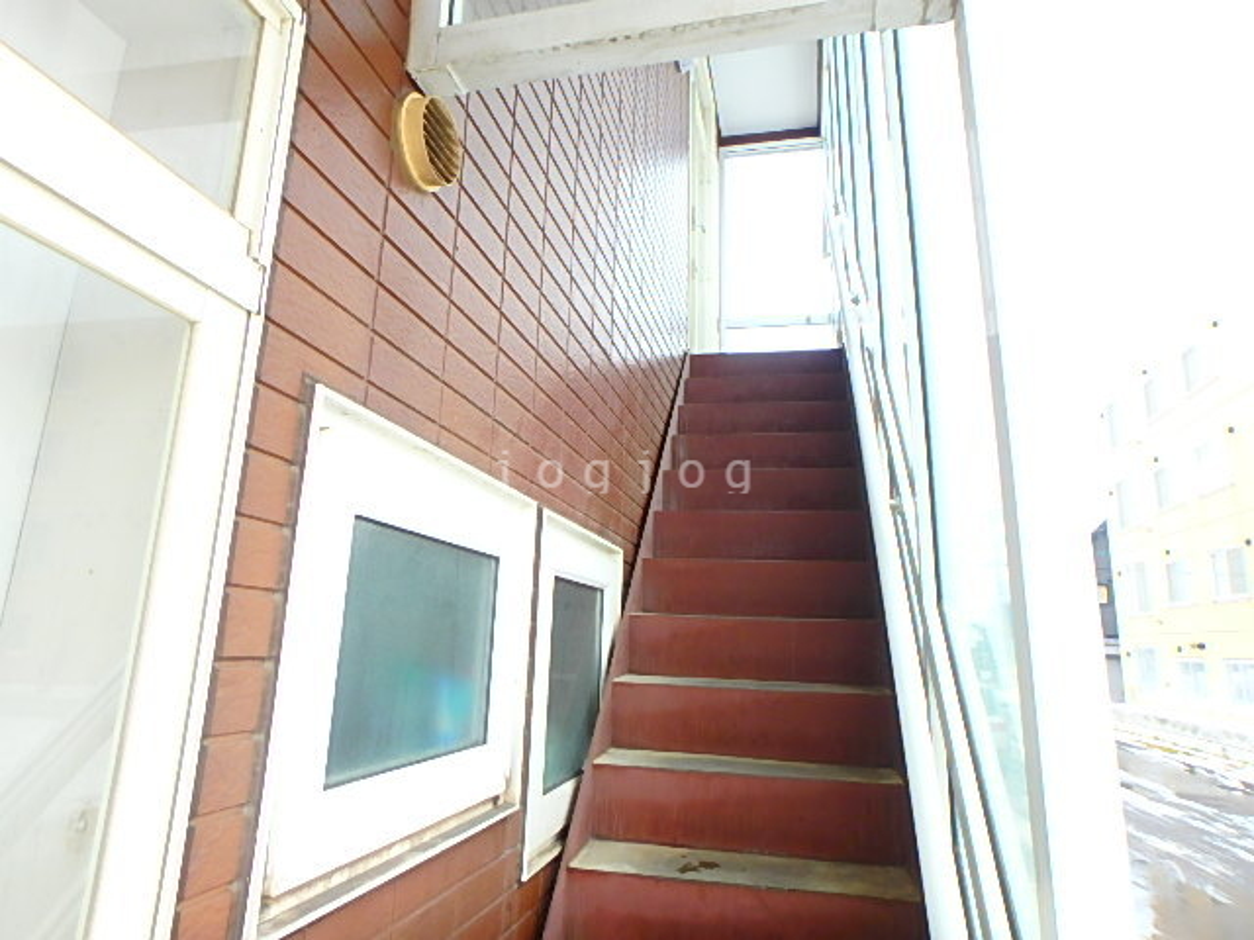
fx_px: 761
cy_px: 470
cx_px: 627
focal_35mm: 21
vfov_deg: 63.4
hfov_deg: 79.0
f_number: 3.5
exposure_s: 1/60
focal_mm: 3.7
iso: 125
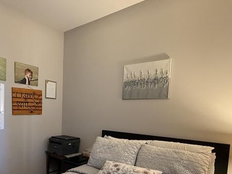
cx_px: 84
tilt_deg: -5.2
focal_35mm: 27
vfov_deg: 49.7
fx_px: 181
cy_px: 126
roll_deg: -2.2
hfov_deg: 64.2
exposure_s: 1/60
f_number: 2.2
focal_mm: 2.22
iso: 640
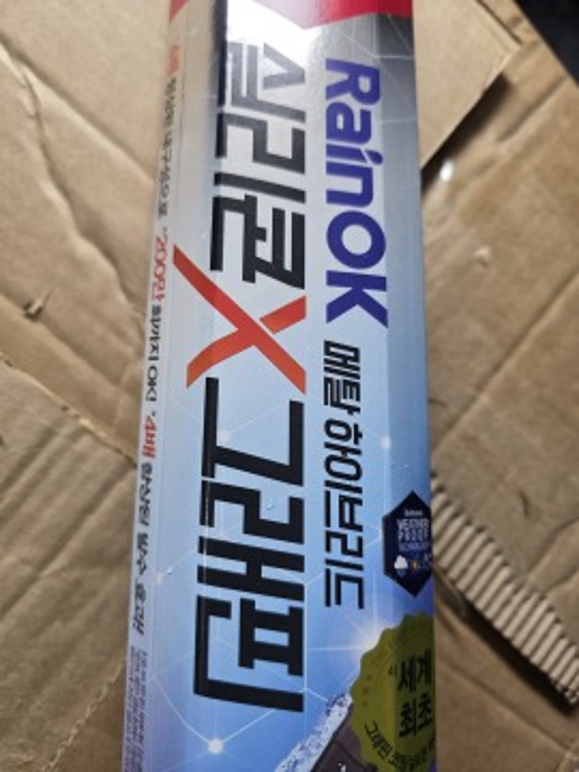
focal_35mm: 23
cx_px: 290
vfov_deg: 73.9
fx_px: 513
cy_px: 386
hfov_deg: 58.9
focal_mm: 6.3
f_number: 1.7
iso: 250
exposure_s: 1/120
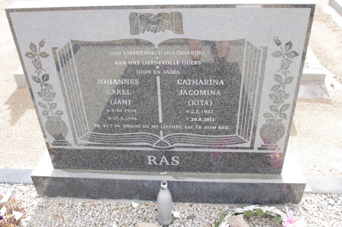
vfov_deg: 38.8
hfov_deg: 55.9
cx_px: 171
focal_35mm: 34
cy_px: 114
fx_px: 323
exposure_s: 1/125
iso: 800
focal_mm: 23.13
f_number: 11
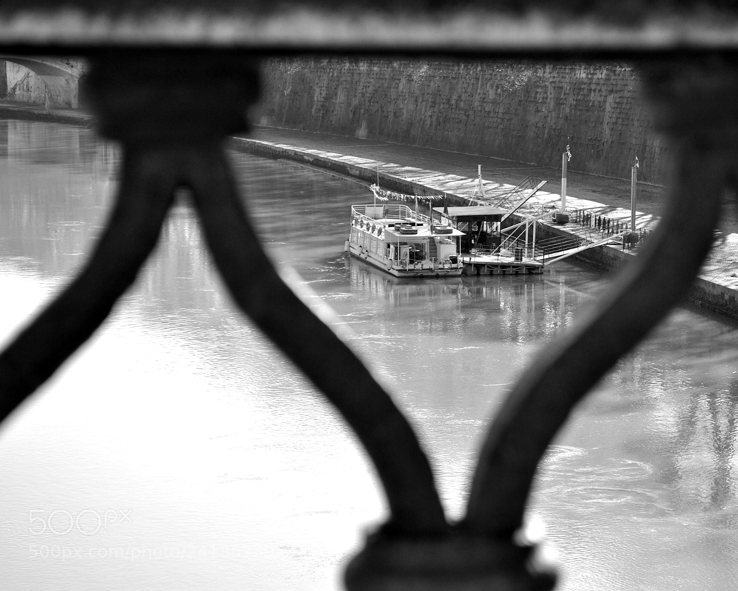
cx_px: 439
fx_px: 2044
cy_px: 297
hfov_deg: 20.4
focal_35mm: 94
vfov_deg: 16.4
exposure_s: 1/160
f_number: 6.3
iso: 100
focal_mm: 55
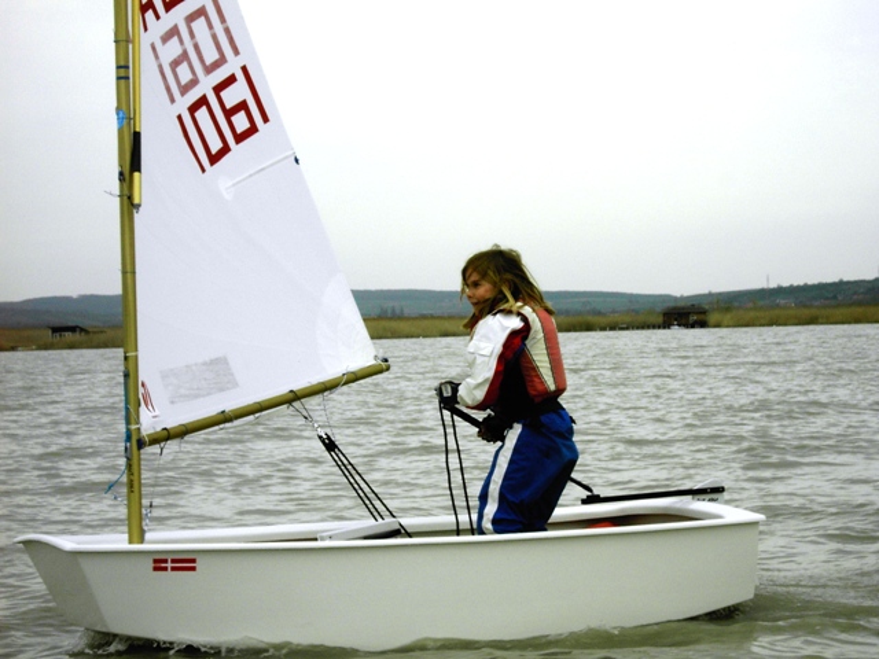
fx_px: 2463
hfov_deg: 20.2
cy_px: 330
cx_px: 440
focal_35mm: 97
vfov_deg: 15.2
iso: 100
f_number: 9.5
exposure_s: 1/250
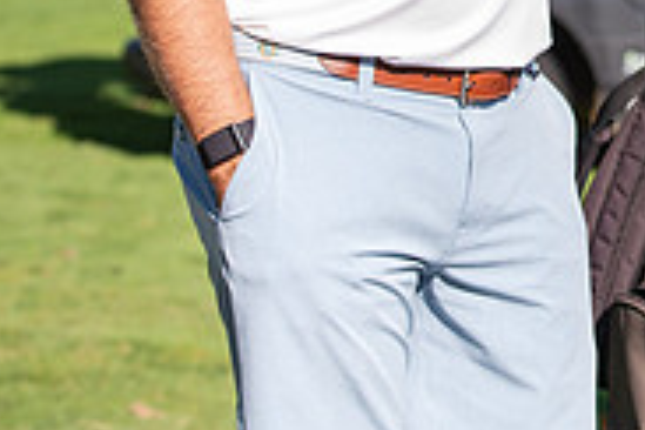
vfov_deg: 5.1
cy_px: -224
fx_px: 4819
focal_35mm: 269
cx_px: 938
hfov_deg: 7.5
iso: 100
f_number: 4
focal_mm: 85
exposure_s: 1/500
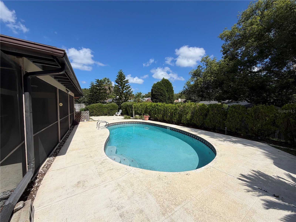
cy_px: 111
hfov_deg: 102.1
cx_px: 148
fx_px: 120
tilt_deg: -2.1
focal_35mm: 14
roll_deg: +0.3
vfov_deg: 85.7
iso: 20
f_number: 2.2
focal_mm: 2.22
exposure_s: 1/1613
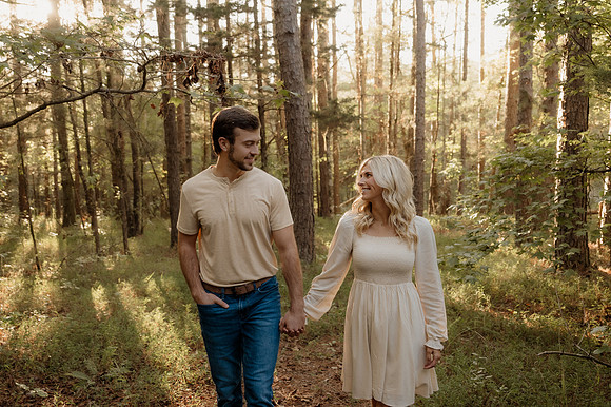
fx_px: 611
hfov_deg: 53.2
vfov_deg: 36.8
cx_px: 306
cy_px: 204
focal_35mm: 36
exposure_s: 1/125
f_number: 2.8
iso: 500
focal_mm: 24
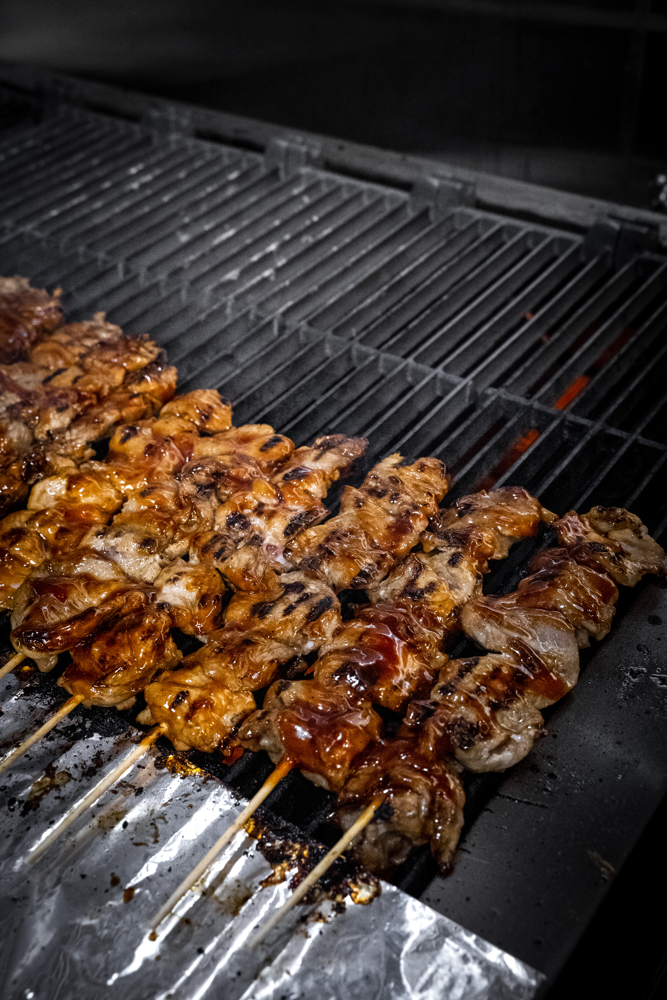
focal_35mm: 36
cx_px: 334
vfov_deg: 53.1
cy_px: 500
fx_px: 1000
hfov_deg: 36.9
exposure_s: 1/160
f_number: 7.1
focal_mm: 36
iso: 25600
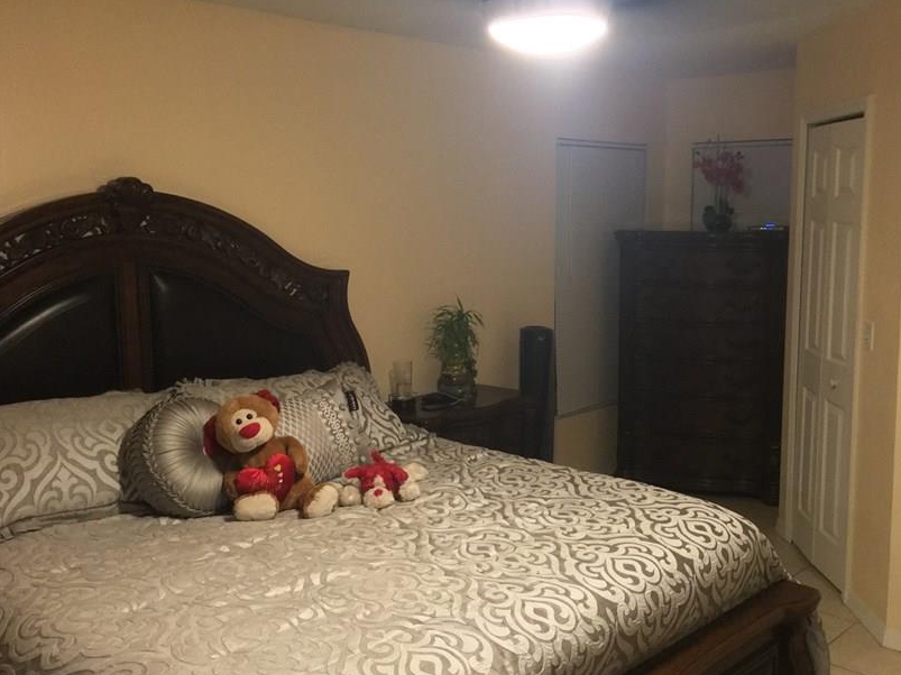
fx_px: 963
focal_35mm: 37
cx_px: 518
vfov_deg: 38.7
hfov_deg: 50.0
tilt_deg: -7.7
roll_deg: -0.8
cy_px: 330
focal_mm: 4.15
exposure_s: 1/15
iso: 320
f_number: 2.2
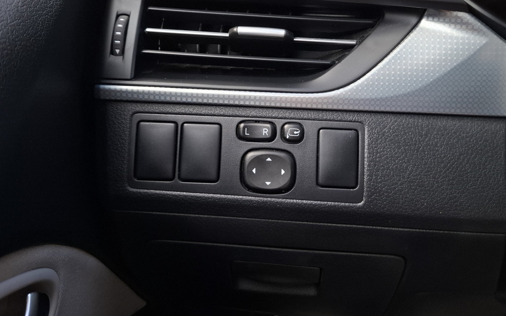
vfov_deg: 41.2
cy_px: 102
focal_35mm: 30
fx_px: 414
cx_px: 274
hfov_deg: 62.8
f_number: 1.8
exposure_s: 1/100
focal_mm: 5.54
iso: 50
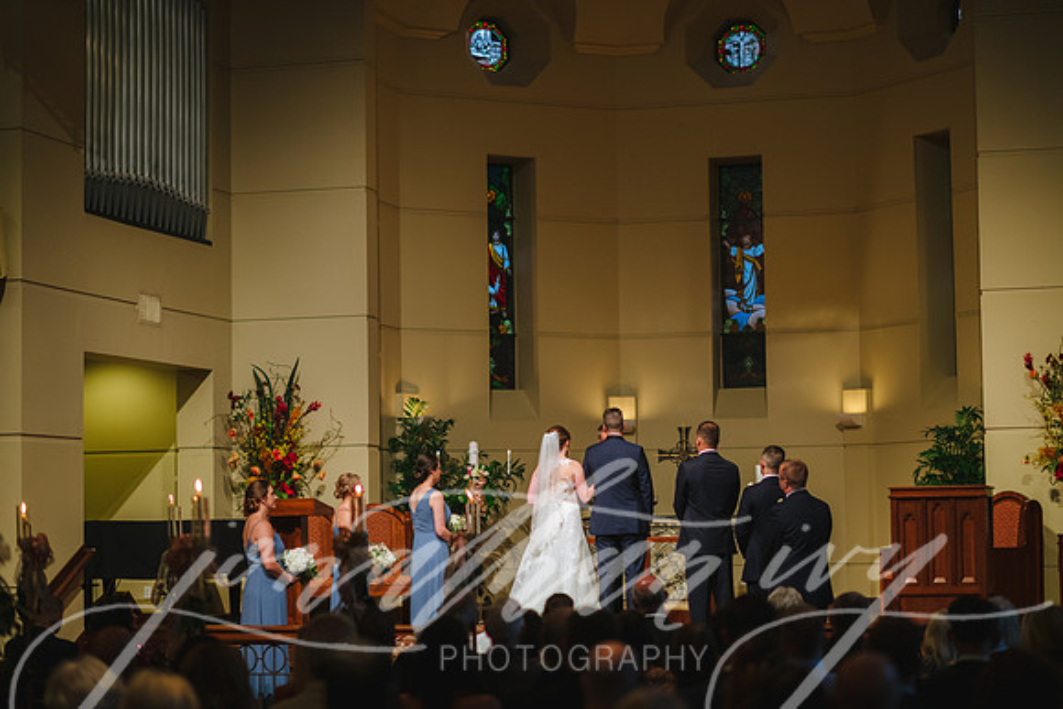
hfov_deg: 23.9
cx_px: 532
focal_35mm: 85
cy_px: 354
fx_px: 2510
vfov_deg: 16.1
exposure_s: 1/250
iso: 1000
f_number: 2
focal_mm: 85
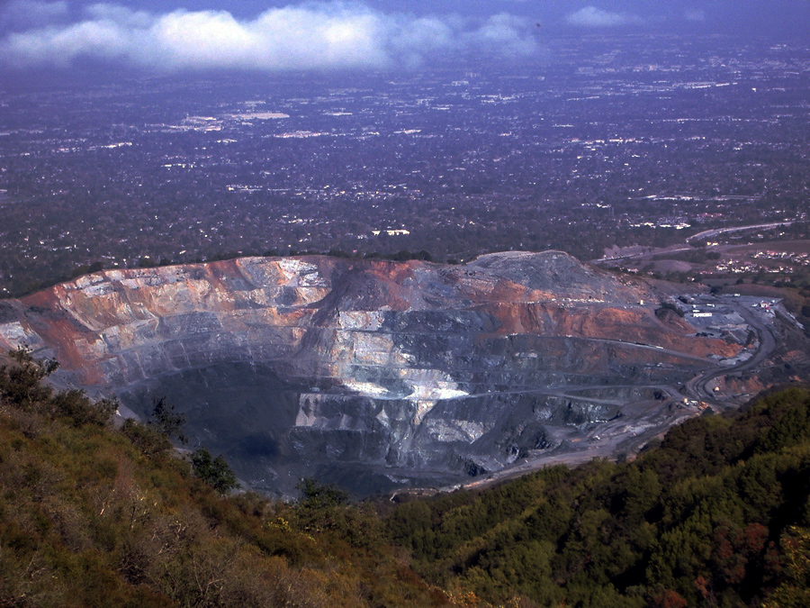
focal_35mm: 105
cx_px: 405
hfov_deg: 18.7
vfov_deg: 14.1
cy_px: 304
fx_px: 2457
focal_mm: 17.4
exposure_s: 1/400
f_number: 4.8
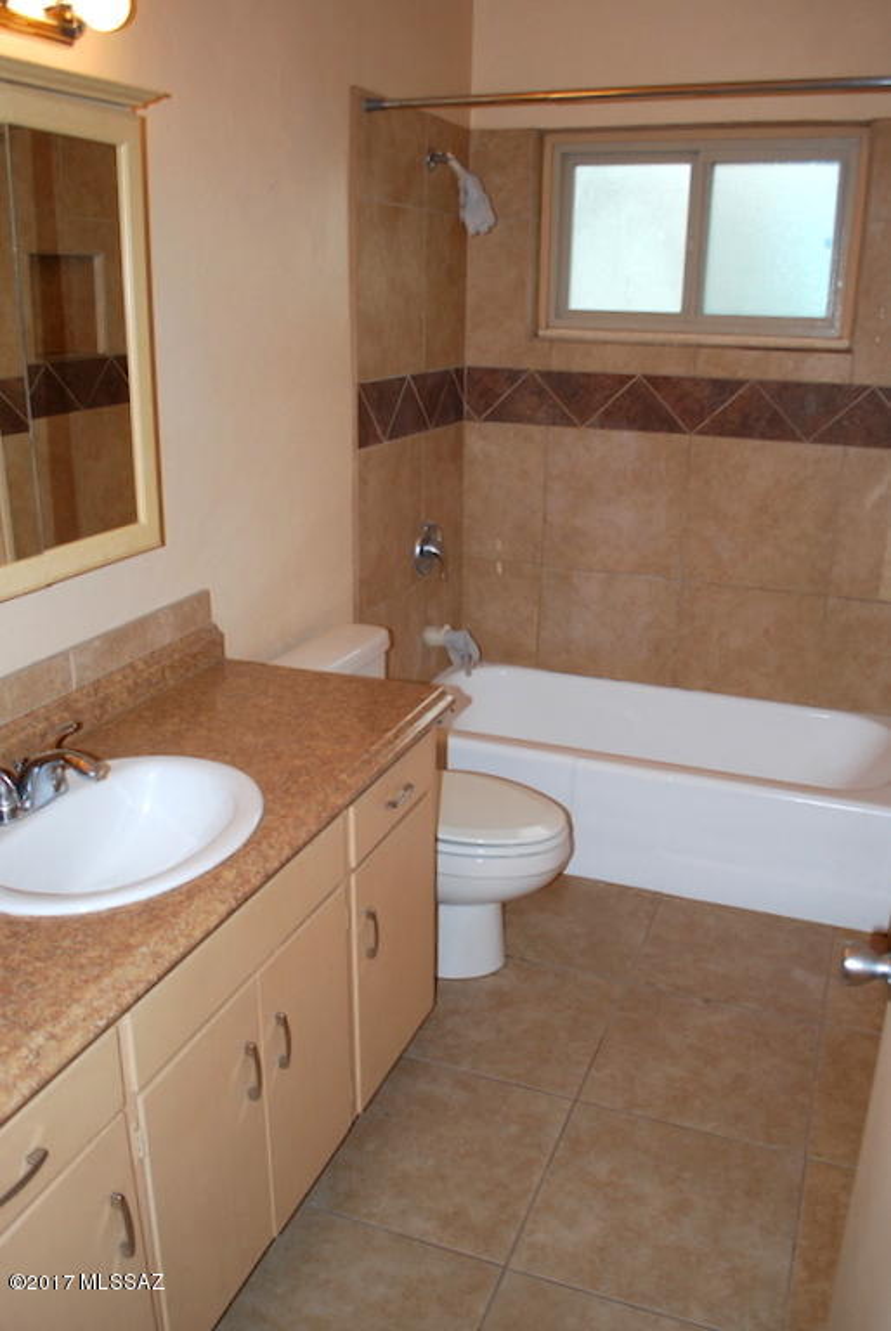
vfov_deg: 67.3
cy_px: 666
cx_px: 446
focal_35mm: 27
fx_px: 1000
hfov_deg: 48.0
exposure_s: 1/60
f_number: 3.5
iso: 200
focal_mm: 18
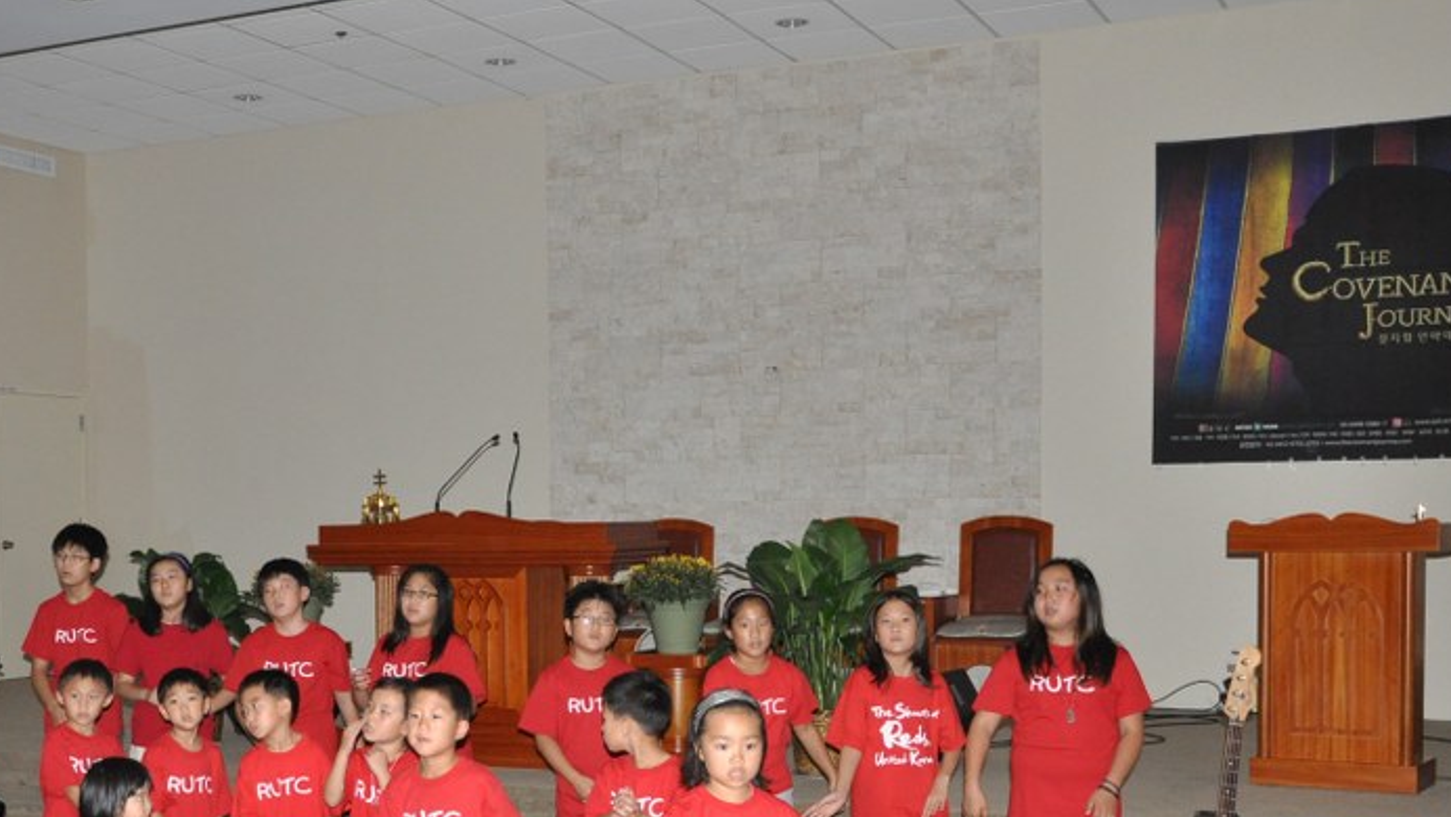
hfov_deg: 40.1
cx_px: 475
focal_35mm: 51
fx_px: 1962
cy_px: 626
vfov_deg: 23.2
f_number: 5
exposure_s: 1/60
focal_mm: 22
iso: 1600
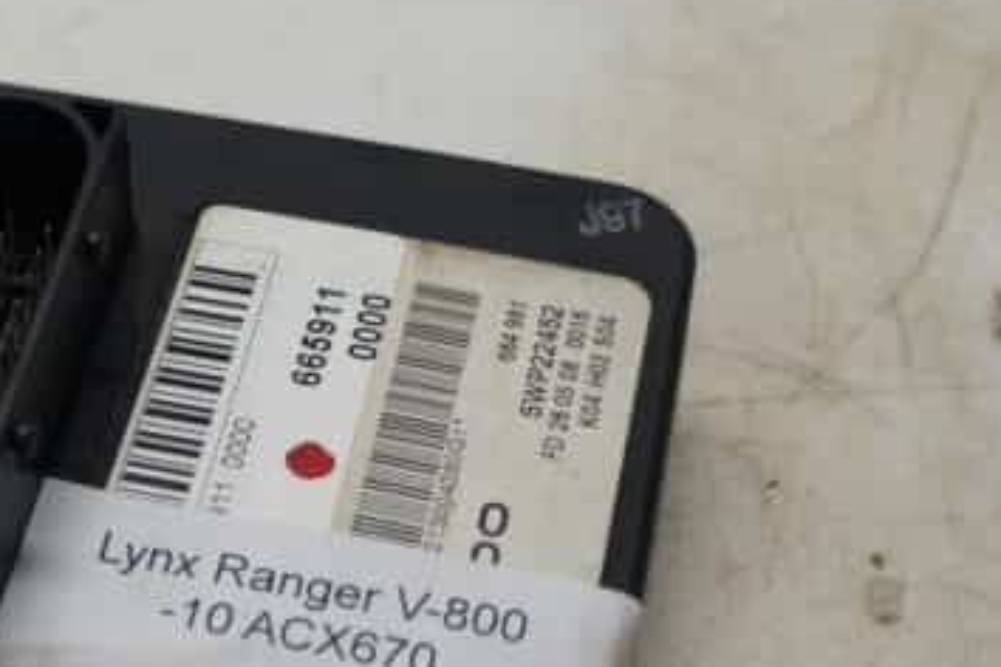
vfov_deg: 17.4
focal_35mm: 78
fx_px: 2169
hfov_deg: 25.1
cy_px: 473
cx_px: 82
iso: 100
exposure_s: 1/80
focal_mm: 18
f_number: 3.5
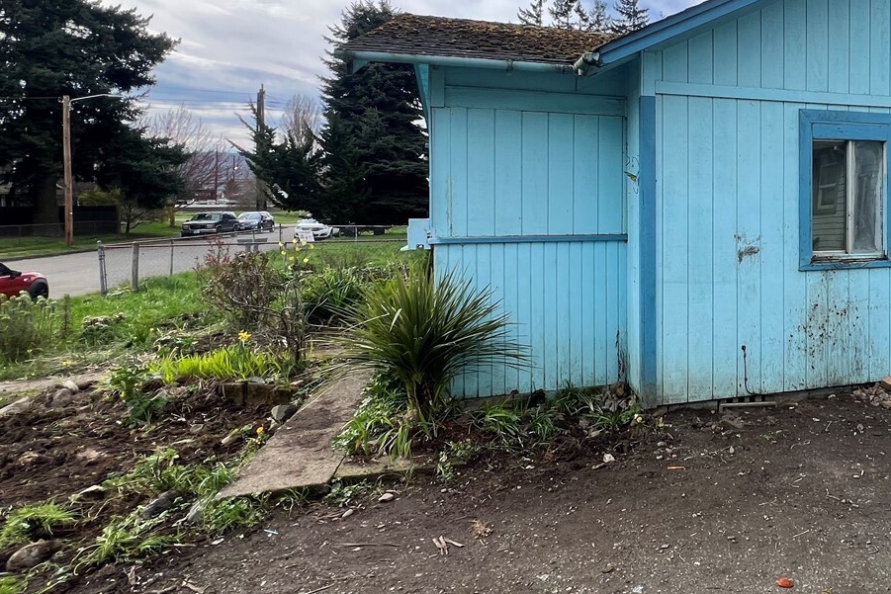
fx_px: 594
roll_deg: -0.4
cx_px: 723
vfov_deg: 52.4
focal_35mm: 24
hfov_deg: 66.4
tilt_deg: +1.1
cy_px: 212
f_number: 1.8
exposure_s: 1/699
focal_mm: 1.57
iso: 32
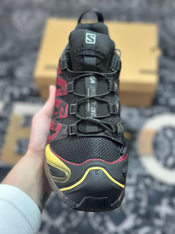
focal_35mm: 48
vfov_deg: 39.7
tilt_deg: -57.5
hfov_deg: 30.3
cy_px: 117
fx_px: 324
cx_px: 88
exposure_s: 1/343
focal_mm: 6.86
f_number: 1.78
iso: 80
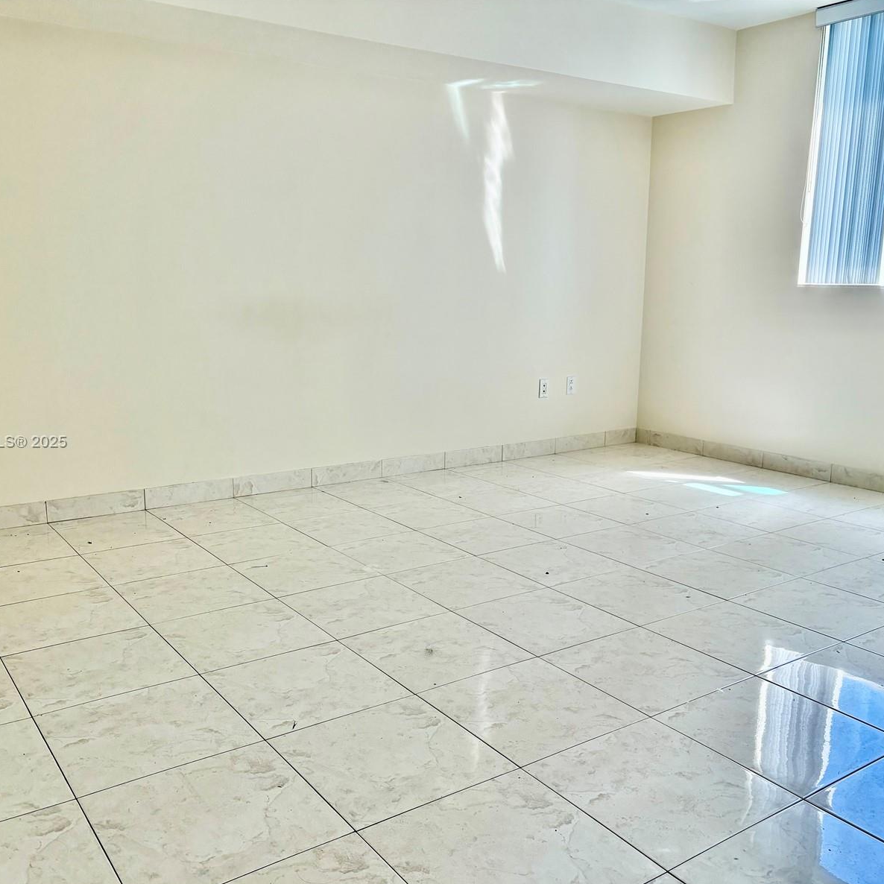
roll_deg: +0.0
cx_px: 424
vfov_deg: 52.5
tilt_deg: -11.2
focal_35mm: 31
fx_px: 896
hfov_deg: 52.5
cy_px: 443
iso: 80
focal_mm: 5.96
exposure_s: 1/236
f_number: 1.6
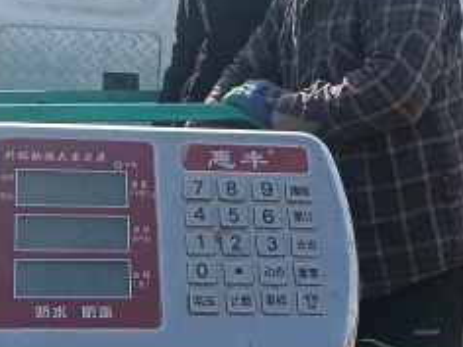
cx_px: 233
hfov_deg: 22.3
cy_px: 263
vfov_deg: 16.7
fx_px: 1177
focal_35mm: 88
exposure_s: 1/885
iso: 102
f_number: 1.8
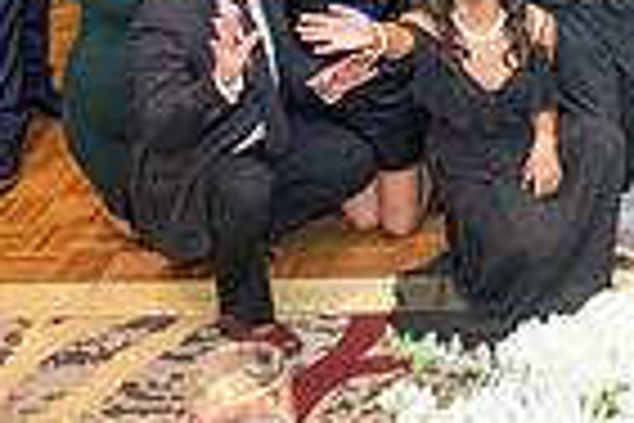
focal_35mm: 99
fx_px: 1743
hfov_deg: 19.3
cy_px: -349
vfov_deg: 12.6
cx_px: 782
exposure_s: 1/250
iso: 1600
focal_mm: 24
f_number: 2.8
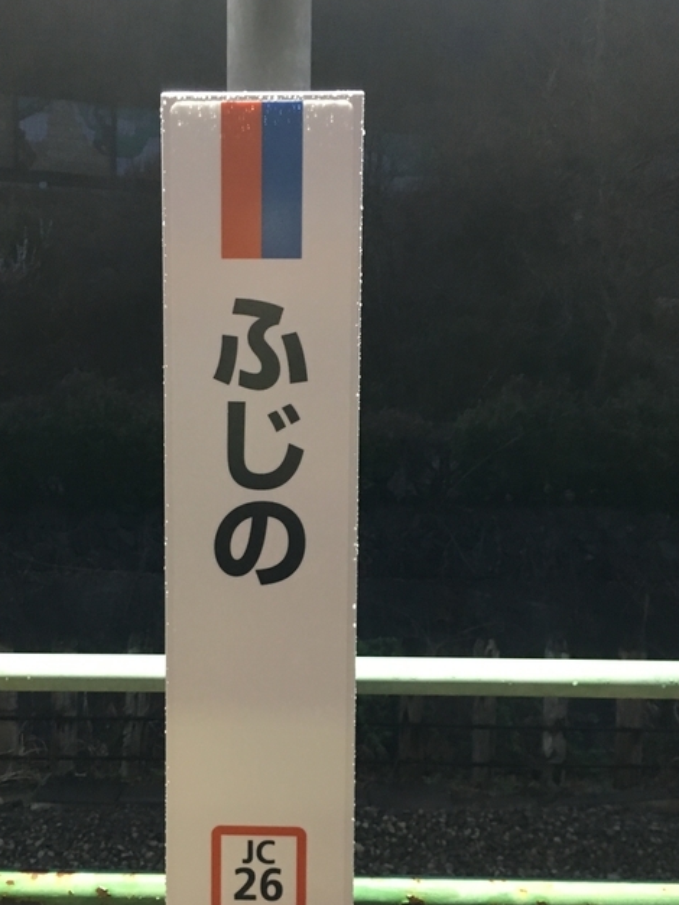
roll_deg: -0.7
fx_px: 968
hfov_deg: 38.6
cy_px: 533
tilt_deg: -4.4
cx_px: 285
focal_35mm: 37
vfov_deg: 49.9
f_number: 2.2
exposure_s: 1/17
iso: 200
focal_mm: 4.15
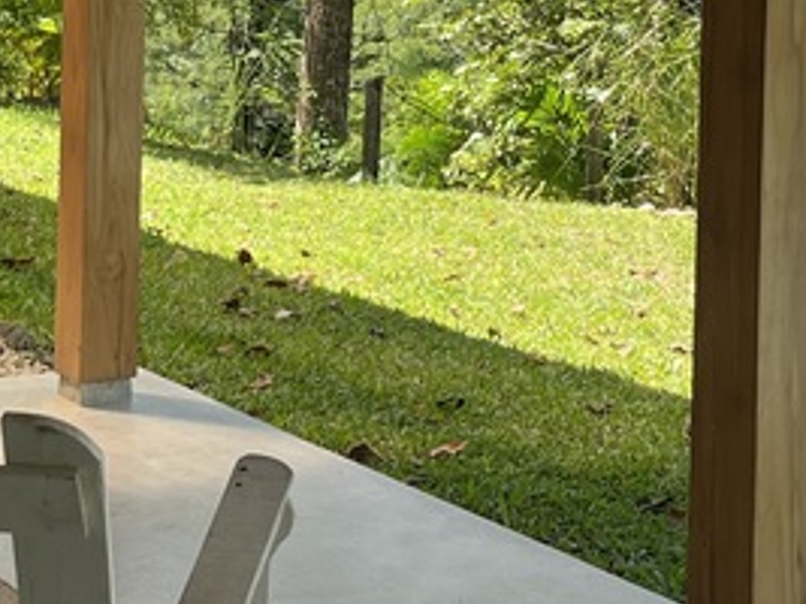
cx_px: 426
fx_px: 1815
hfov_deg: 25.0
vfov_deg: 18.2
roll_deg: -1.2
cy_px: -45
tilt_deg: -2.8
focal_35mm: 78
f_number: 1.6
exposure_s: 1/1129
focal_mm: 5.1
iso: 50
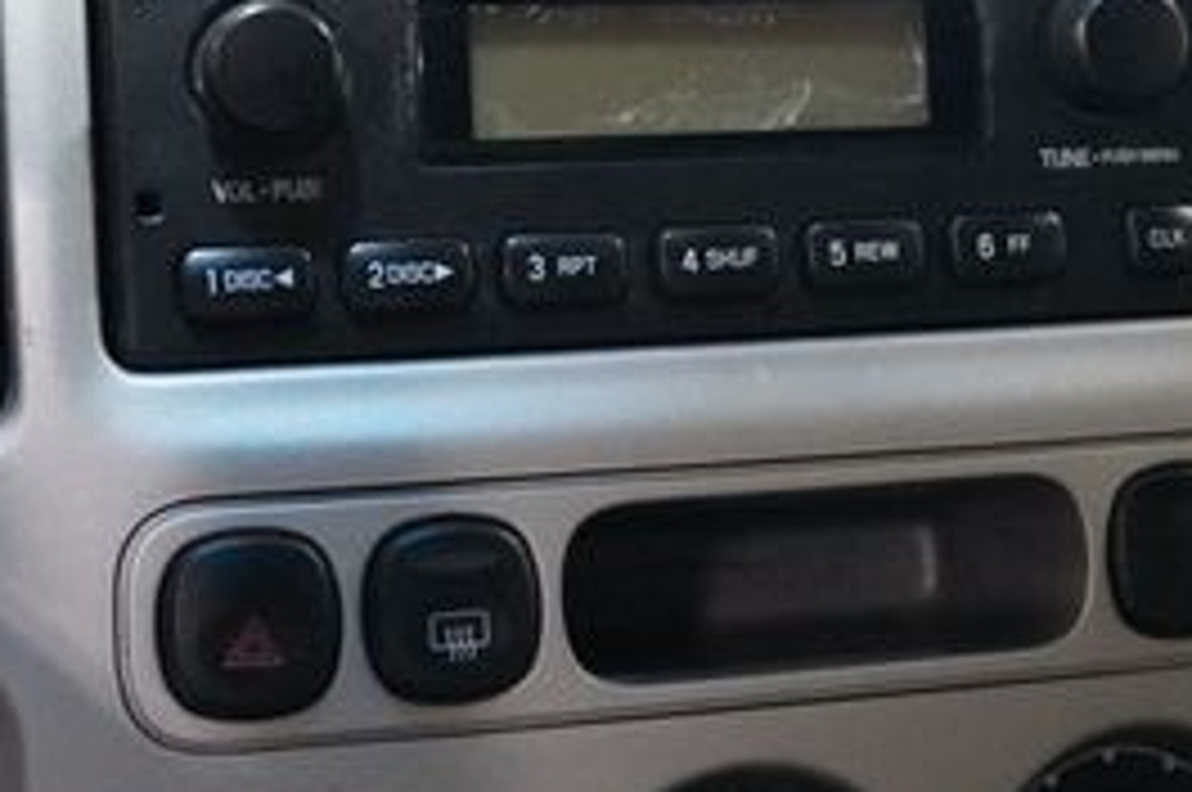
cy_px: 225
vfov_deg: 15.6
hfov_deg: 23.4
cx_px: 742
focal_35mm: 87
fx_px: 2877
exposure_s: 1/40
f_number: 4.5
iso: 6400
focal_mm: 24
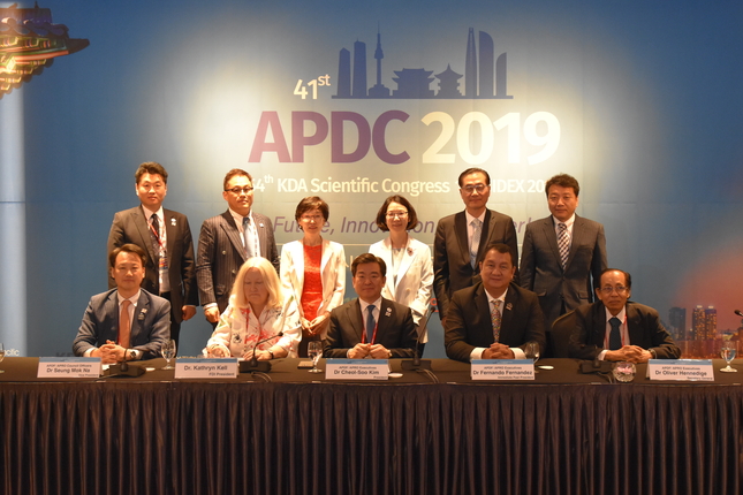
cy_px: 248
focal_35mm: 48
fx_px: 991
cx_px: 372
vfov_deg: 28.1
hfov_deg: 41.1
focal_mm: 32
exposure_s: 1/60
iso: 3200
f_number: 3.5
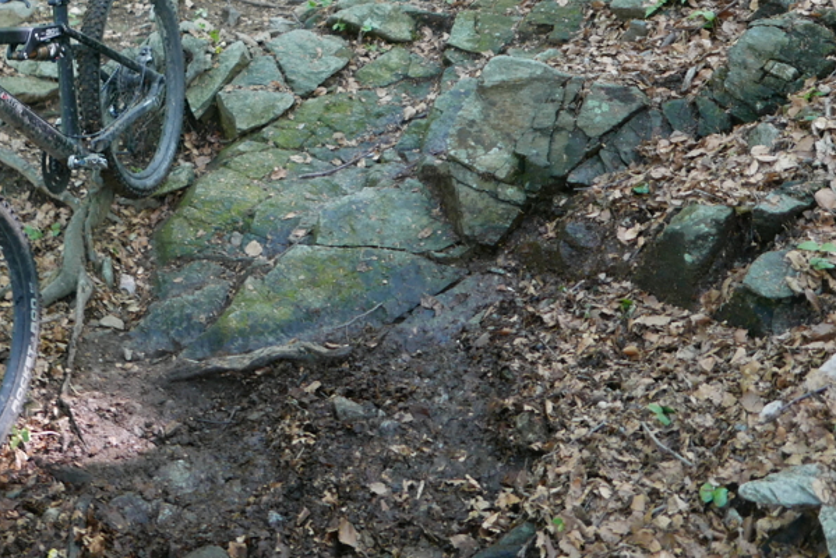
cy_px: 11
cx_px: 156
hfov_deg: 39.3
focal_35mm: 48
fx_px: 1115
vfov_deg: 26.7
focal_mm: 10.9
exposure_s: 1/60
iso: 320
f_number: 1.7
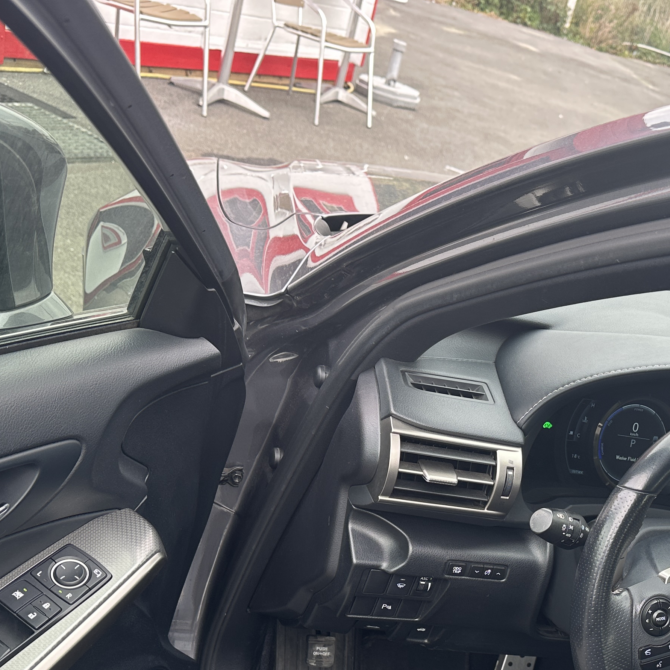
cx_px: 507
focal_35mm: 48
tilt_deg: -29.3
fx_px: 1051
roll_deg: -20.0
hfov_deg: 34.6
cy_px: 567
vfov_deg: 33.9
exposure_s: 1/134
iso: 64
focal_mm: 6.86
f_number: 1.78
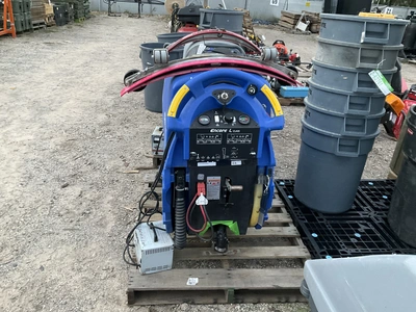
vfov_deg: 48.2
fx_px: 349
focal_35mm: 29
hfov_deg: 61.7
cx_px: 208
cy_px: 156
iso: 250
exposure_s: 1/60
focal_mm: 3
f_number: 1.8
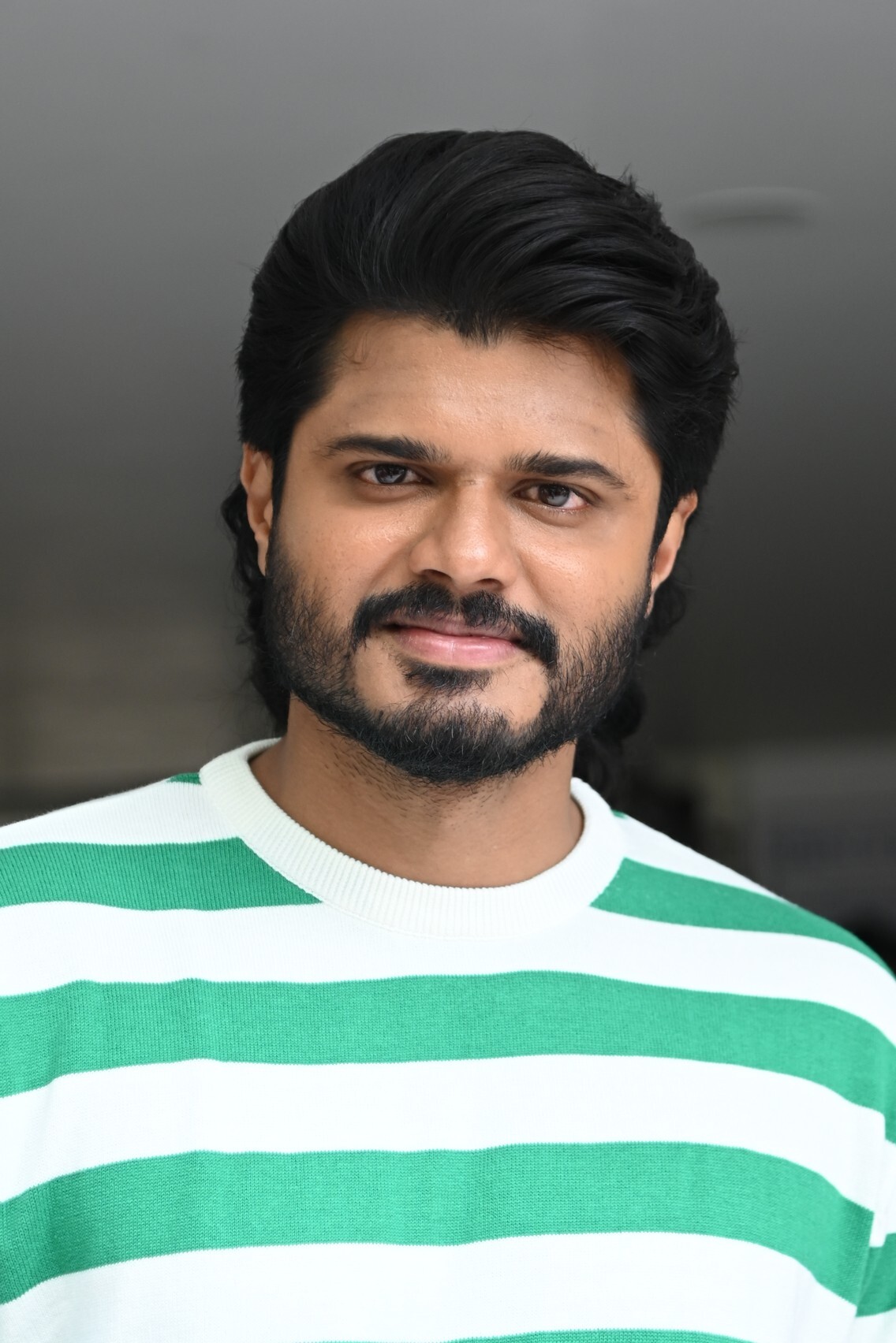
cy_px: 672
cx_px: 448
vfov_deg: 17.5
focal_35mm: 117
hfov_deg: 11.7
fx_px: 4368
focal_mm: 78
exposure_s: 1/200
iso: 640
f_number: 4
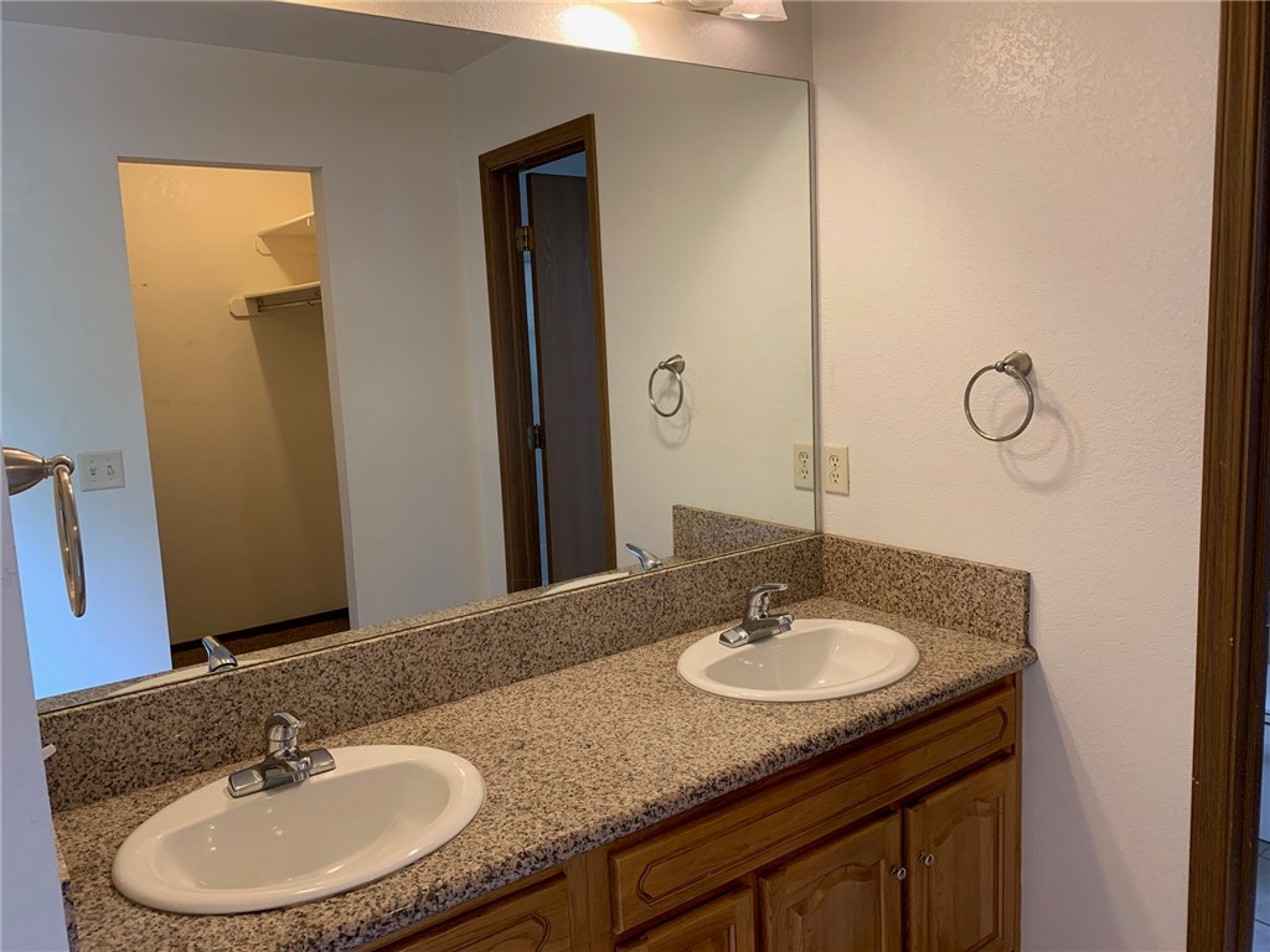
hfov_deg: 67.3
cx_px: 635
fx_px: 954
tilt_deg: -8.8
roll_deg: +2.6
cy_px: 476
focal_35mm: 26
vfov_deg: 53.1
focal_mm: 4.25
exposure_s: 1/60
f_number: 1.8
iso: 80
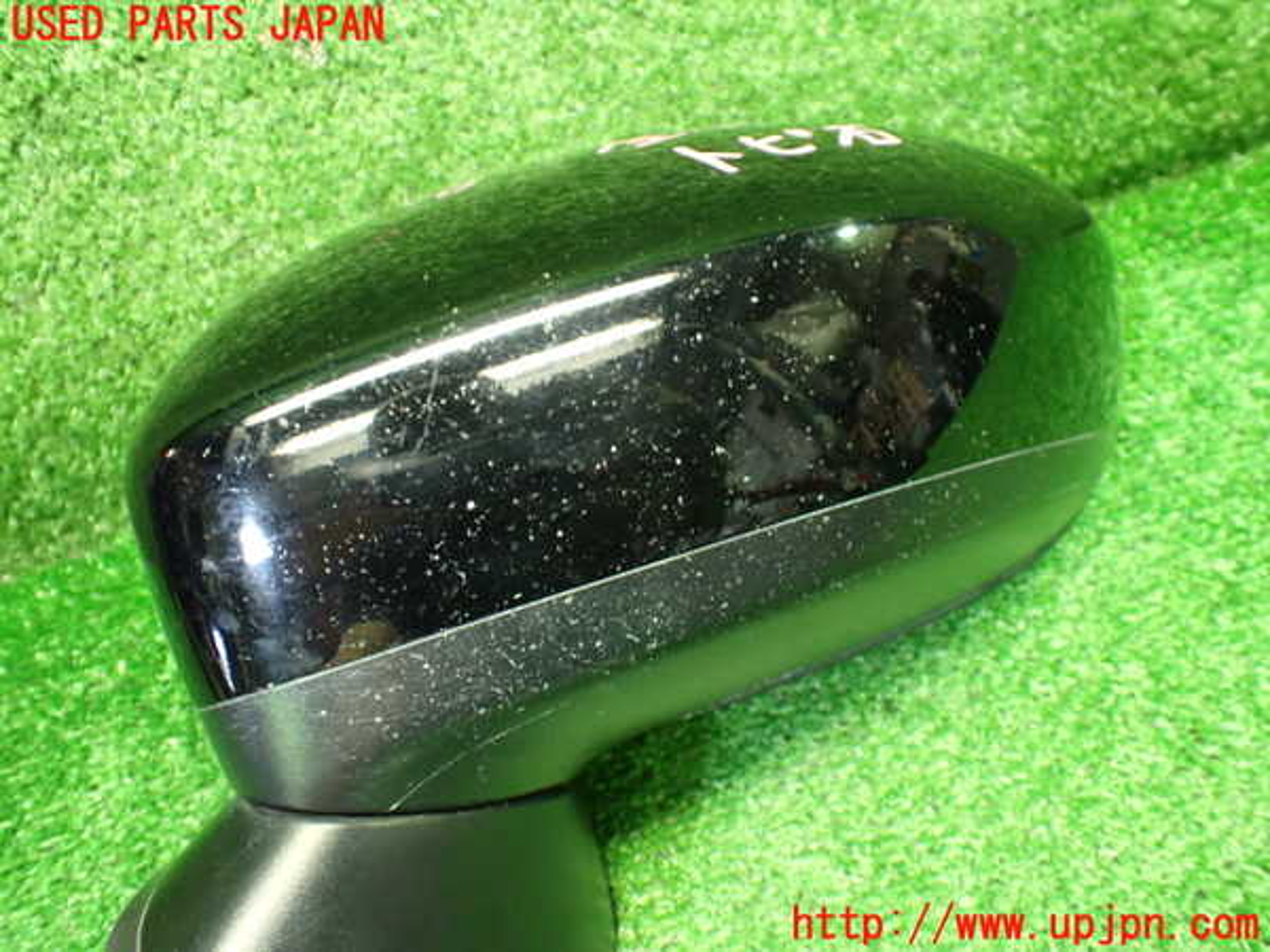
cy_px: 476
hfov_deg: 60.0
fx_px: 1101
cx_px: 635
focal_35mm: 30
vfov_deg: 46.8
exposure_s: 1/40
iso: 800
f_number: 2.3
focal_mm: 5.4
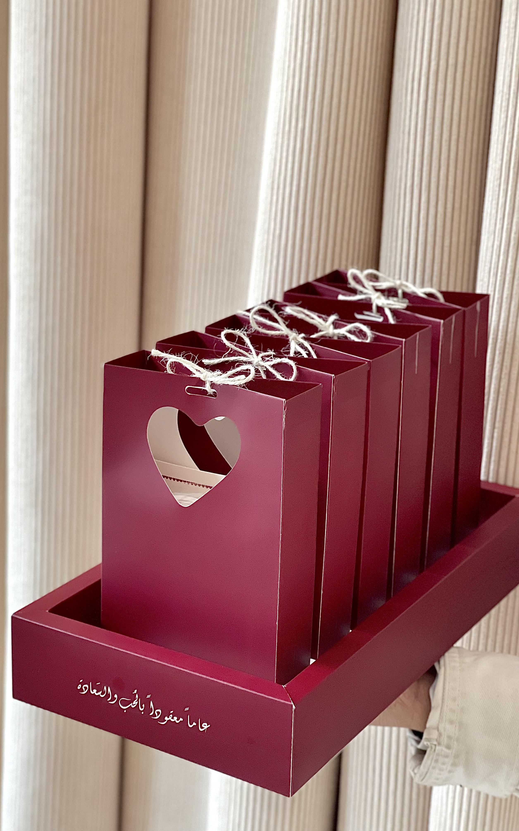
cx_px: 233
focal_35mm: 68
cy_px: 415
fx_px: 1539
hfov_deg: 19.1
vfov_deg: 30.2
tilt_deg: -14.1
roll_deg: -2.4
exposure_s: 1/121
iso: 200
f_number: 2.2
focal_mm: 7.5
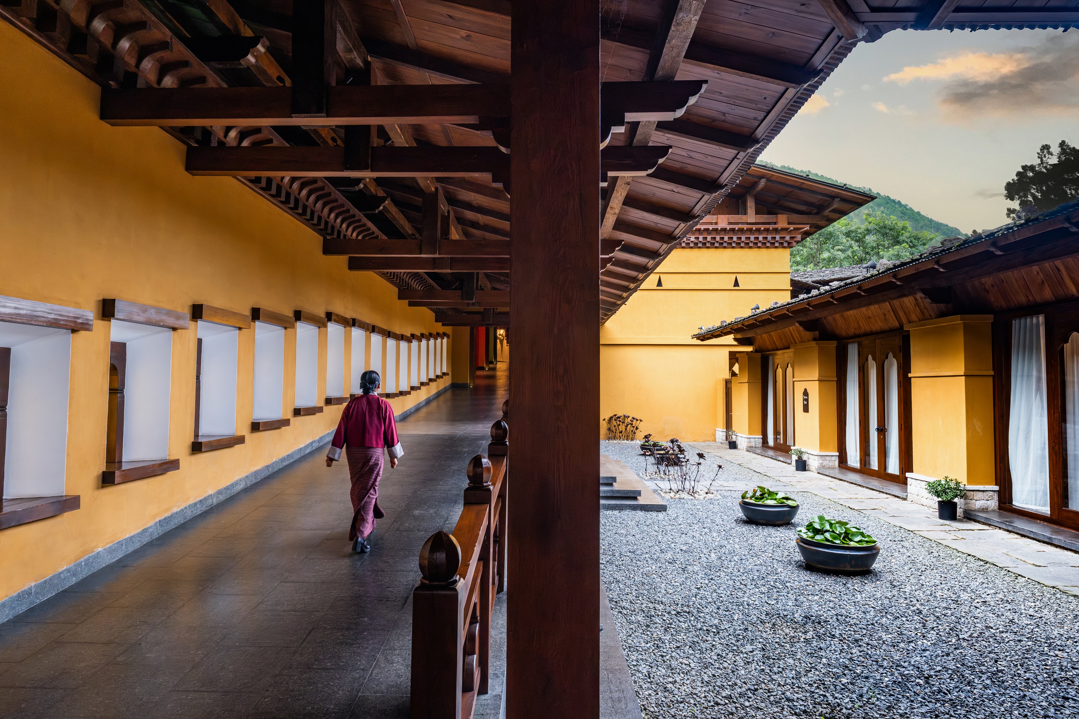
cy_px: 360
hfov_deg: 78.6
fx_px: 659
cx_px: 540
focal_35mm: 22
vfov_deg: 57.2
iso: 1000
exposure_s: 1/45
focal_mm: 14.6
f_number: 7.1
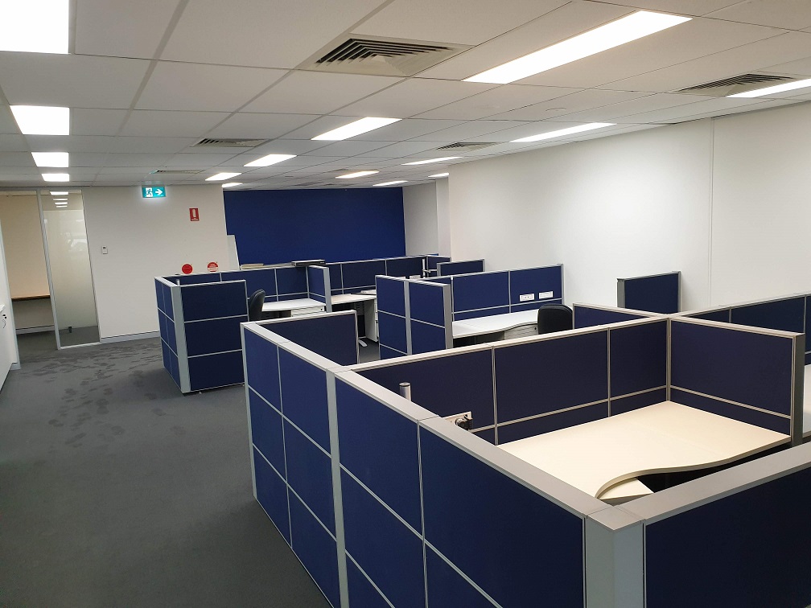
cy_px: 304
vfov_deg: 53.1
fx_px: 609
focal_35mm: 26
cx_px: 406
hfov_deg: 67.3
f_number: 2.4
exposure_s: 1/50
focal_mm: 4.3
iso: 200
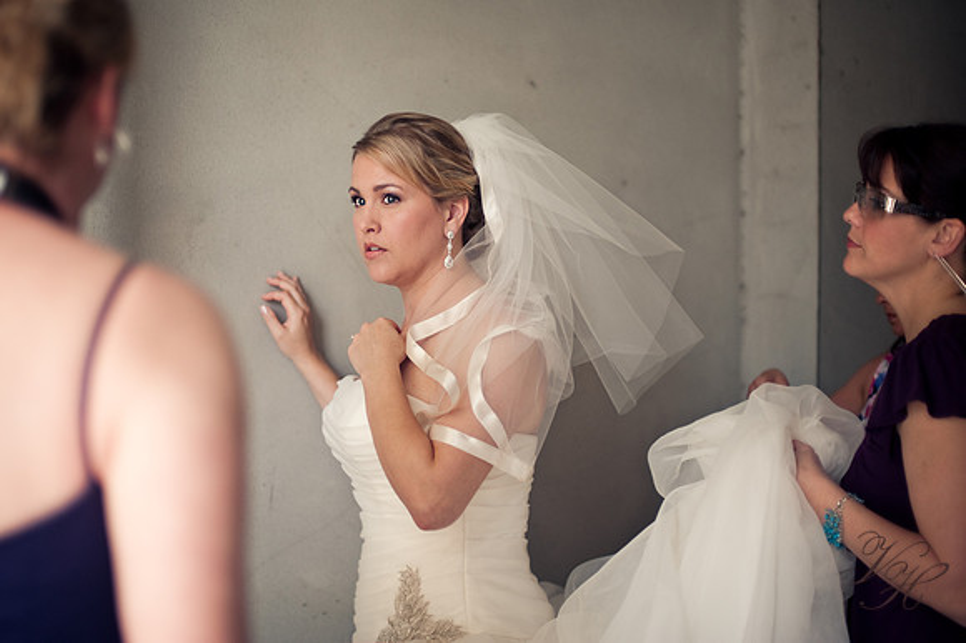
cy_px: 322
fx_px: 1341
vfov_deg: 27.0
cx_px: 483
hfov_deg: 39.6
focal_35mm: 50
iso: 400
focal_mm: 50
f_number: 1.6
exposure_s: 1/250
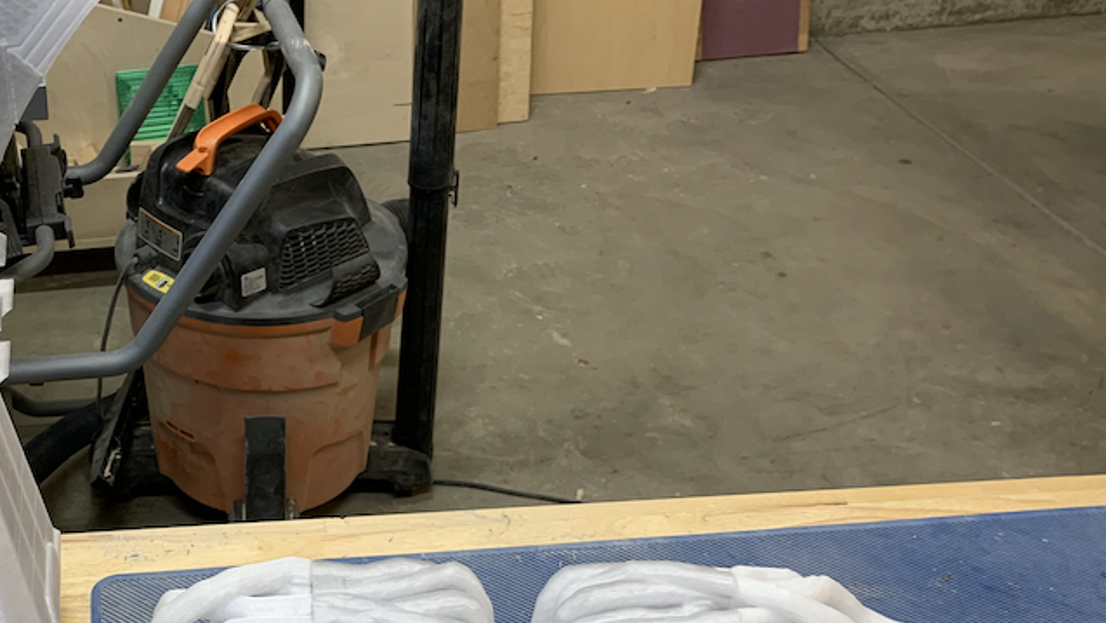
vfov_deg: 24.6
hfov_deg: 41.3
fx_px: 1408
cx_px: 240
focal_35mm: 48
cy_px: 495
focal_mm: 4.25
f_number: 1.8
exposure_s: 1/60
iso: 80
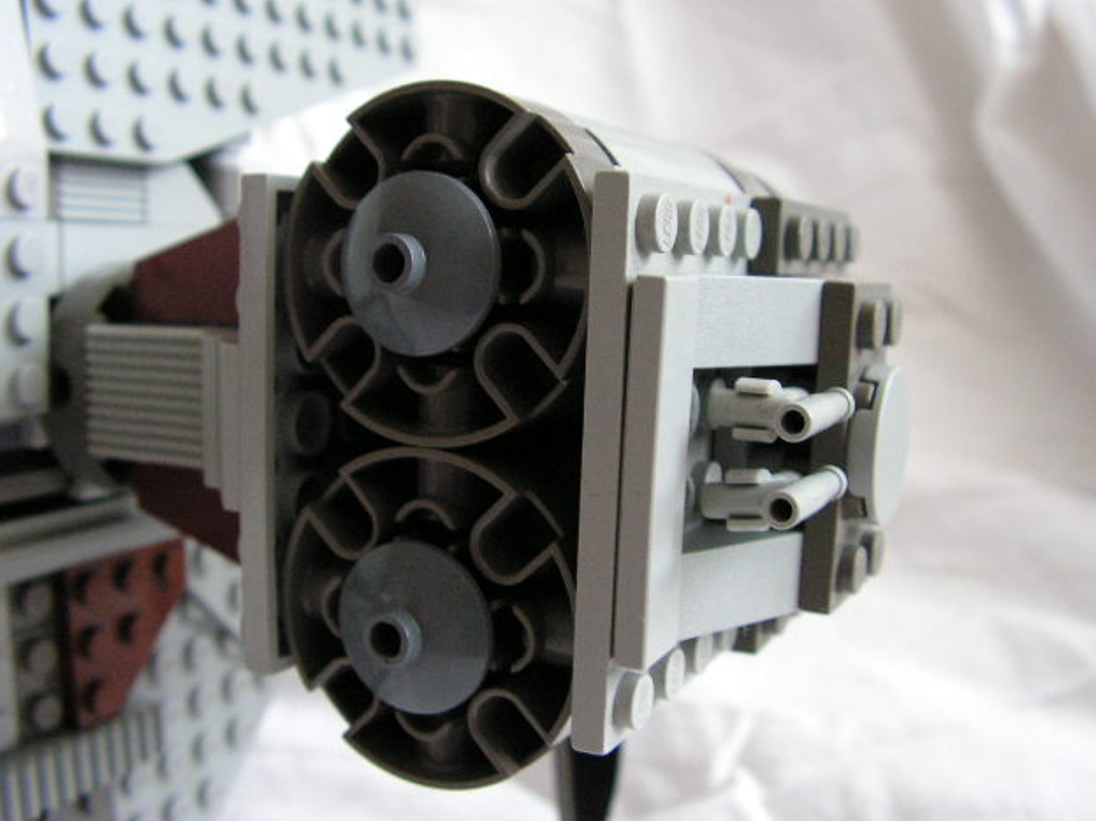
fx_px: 1171
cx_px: 558
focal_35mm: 37
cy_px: 404
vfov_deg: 38.7
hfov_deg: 50.1
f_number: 3.2
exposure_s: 1/15
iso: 200
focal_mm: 6
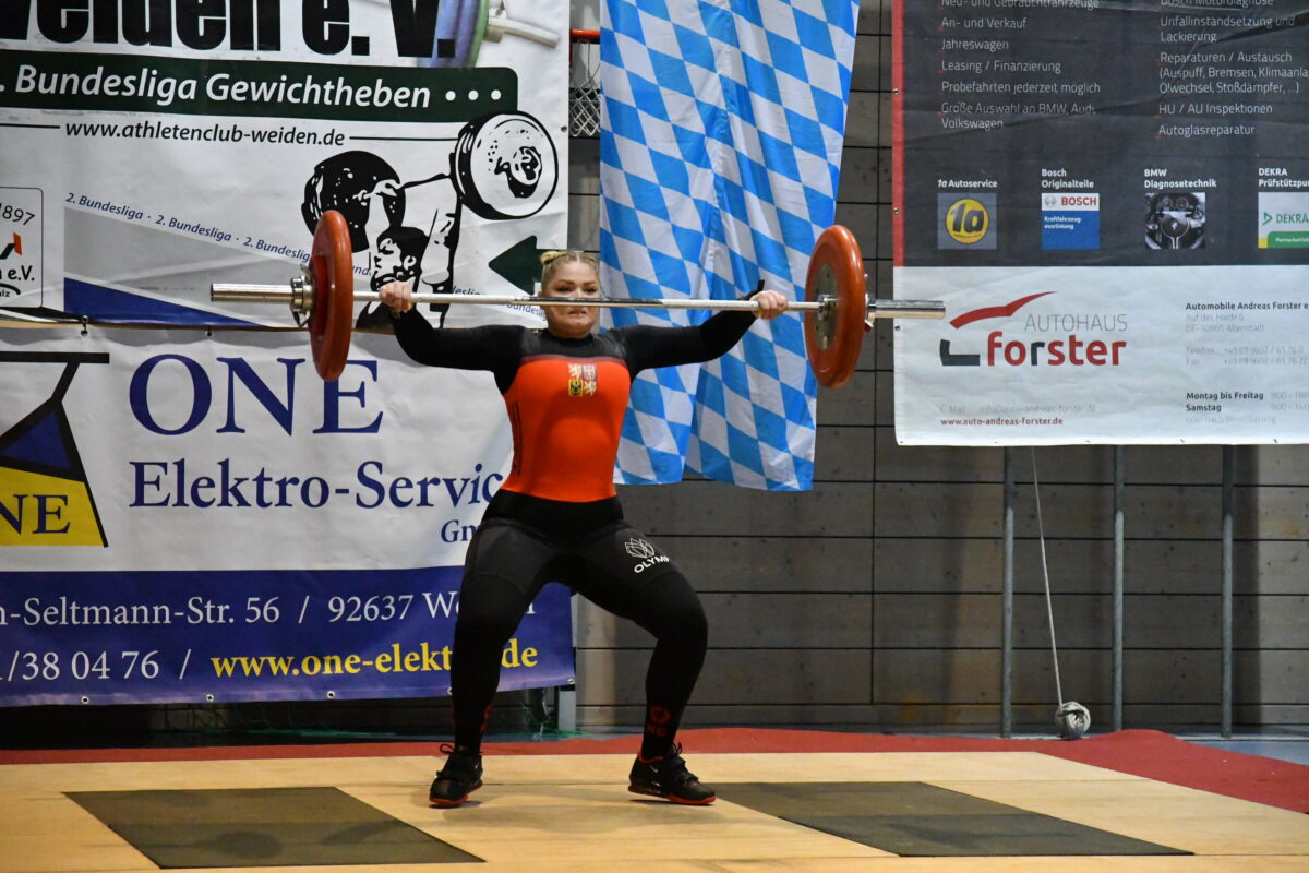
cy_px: 436
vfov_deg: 13.0
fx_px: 3818
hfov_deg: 19.5
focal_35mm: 105
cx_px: 654
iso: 11400
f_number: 4
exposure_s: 1/500
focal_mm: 70
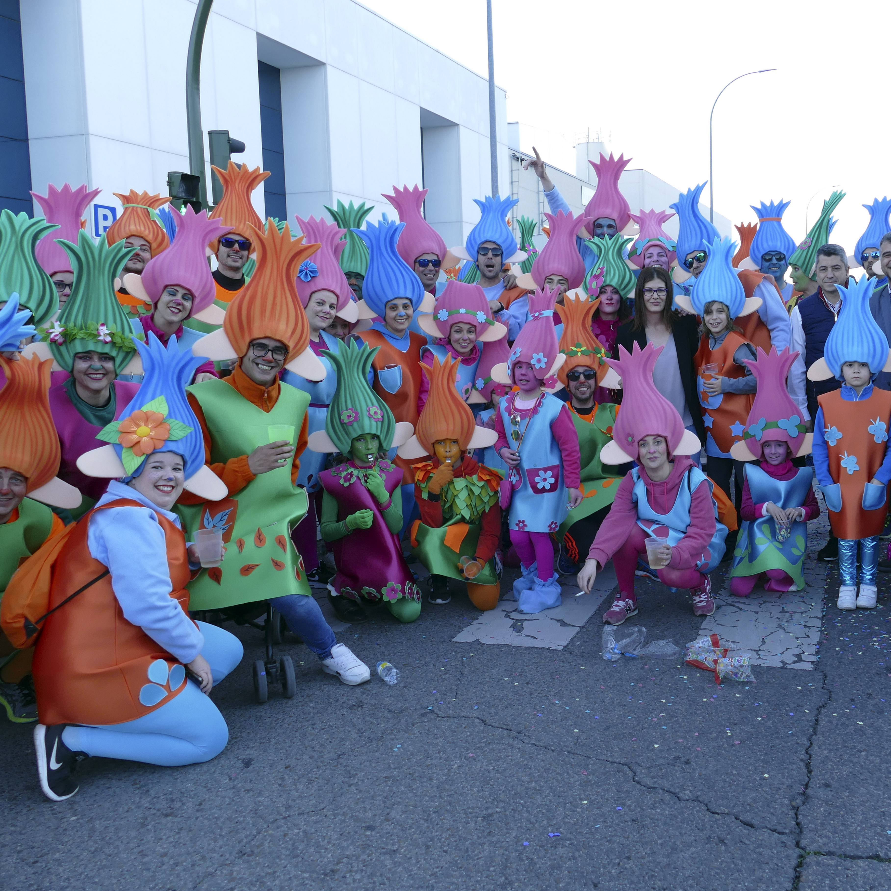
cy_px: 446
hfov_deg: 49.7
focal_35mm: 32
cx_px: 632
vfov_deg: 51.1
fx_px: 932
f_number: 2.8
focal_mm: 9.12
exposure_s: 1/200
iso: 125
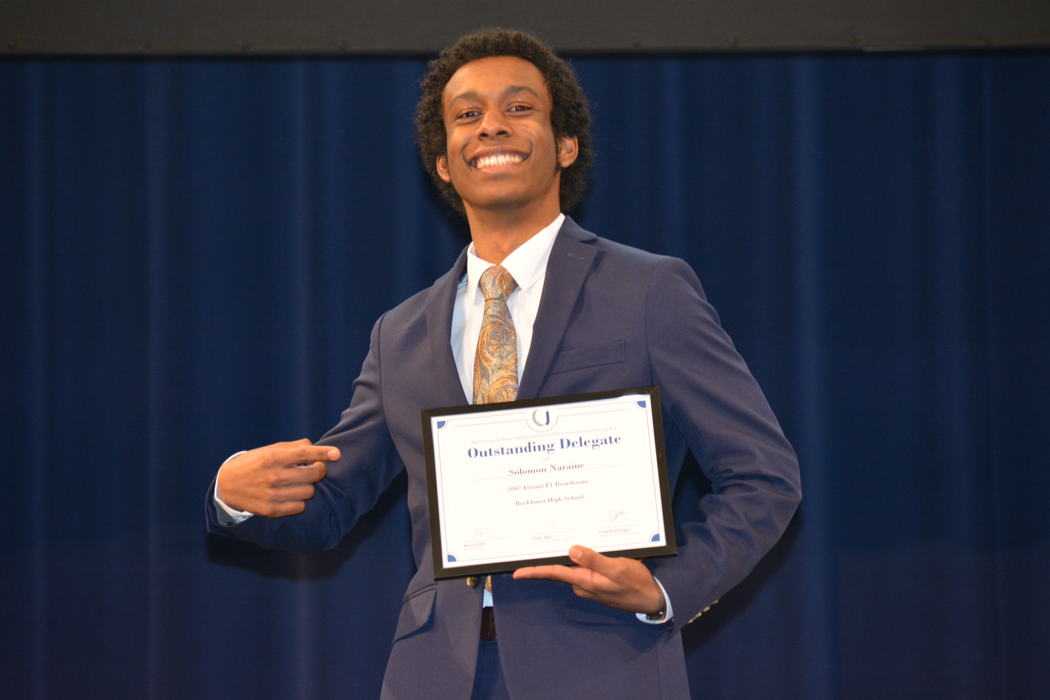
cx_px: 525
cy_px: 350
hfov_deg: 13.4
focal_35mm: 153
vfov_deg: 9.0
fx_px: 4462
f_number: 4.5
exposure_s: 1/60
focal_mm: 102
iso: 2000
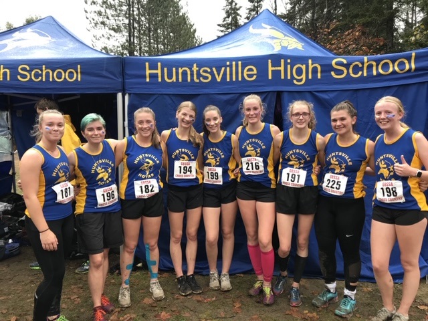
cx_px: 214
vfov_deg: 49.7
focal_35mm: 28
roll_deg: -0.5
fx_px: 346
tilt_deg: -3.9
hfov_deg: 63.4
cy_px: 160
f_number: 1.8
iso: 25
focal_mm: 3.99
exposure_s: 1/120
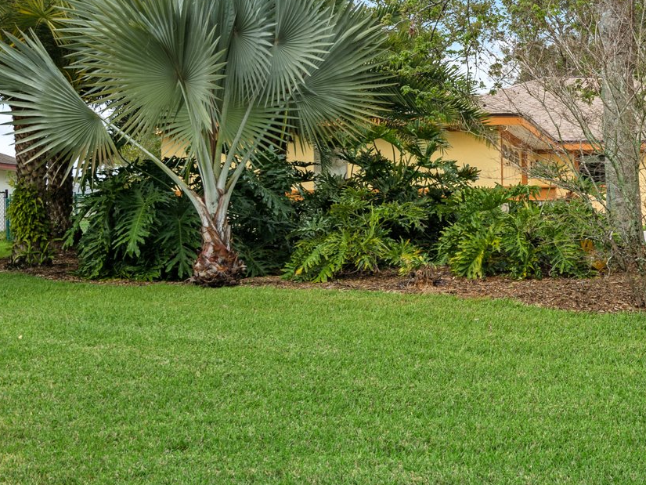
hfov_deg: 24.3
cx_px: 742
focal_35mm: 74
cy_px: 260
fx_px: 1381
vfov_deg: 19.9
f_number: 8
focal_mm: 31
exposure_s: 1/125
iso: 100
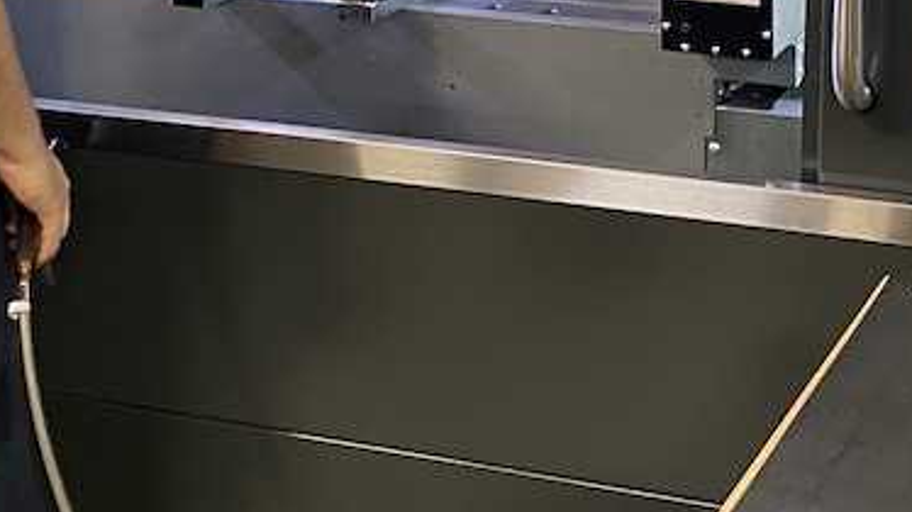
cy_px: -178
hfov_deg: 23.4
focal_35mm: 91
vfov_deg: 12.8
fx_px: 2200
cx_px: 532
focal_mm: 4.25
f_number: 1.8
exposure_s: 1/60
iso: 200
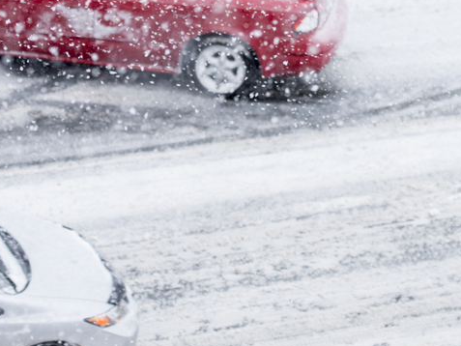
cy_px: 68
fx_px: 2358
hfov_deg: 11.2
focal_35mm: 177
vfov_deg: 8.4
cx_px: 220
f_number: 2.8
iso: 200
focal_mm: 70
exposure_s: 1/250
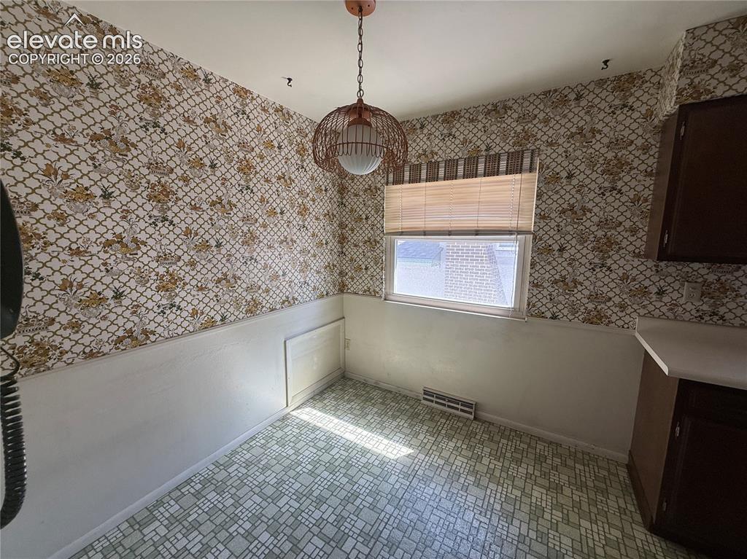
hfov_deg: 102.1
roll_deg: -0.7
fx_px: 302
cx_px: 374
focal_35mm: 14
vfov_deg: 85.6
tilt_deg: -7.9
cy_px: 280
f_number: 2.2
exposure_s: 1/99
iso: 80
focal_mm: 2.22
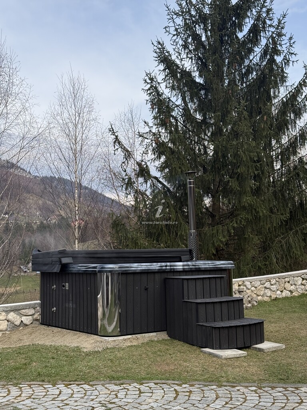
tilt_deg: +4.8
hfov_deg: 30.3
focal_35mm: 48
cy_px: 205
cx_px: 154
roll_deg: +0.6
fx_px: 568
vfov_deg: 39.7
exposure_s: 1/1070
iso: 100
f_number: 1.78
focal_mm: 6.76
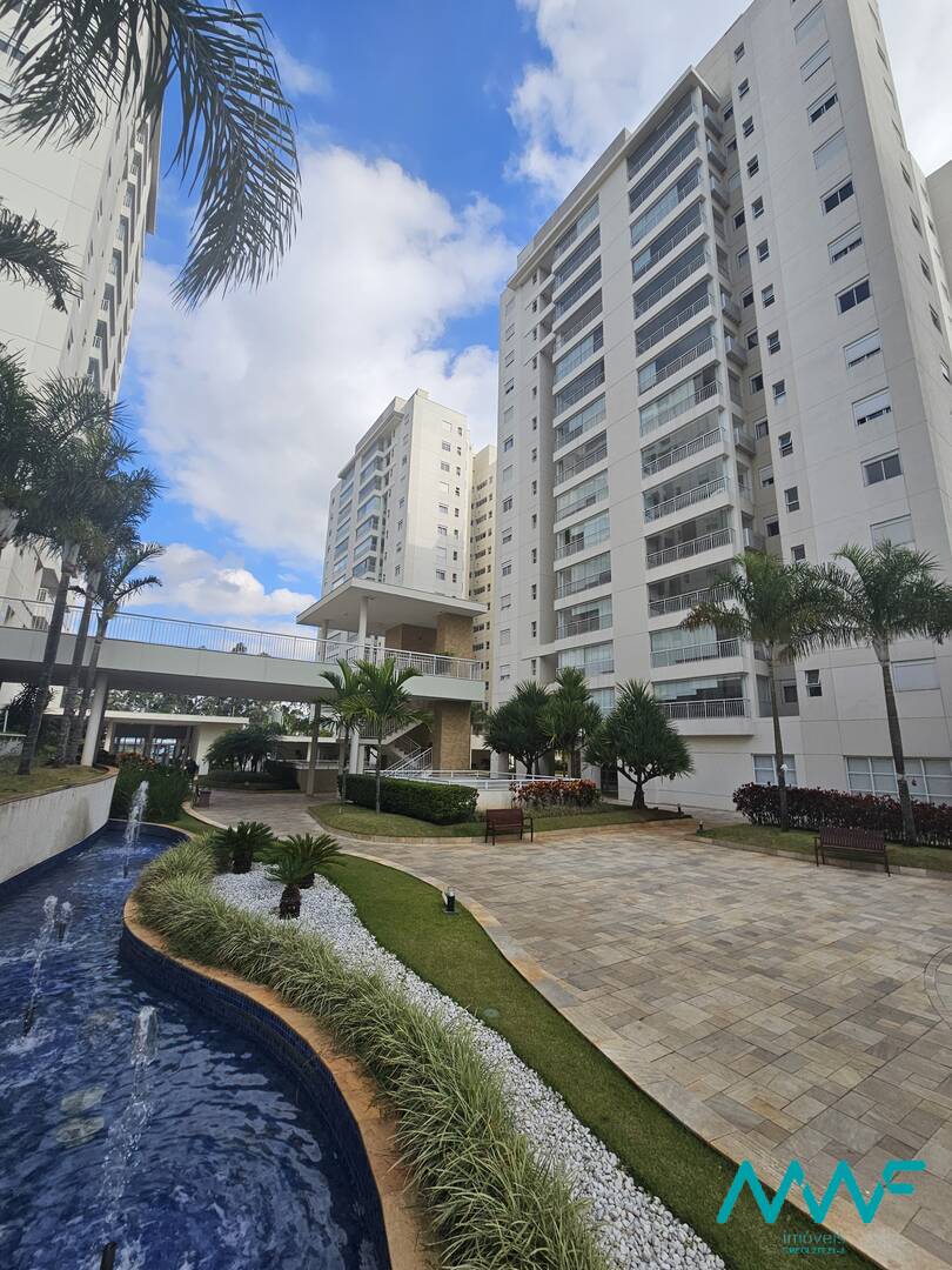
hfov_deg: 89.9
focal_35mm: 13
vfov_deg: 106.2
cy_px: 635
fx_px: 477
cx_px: 476
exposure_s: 1/1761
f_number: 2.2
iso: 50
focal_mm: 2.2
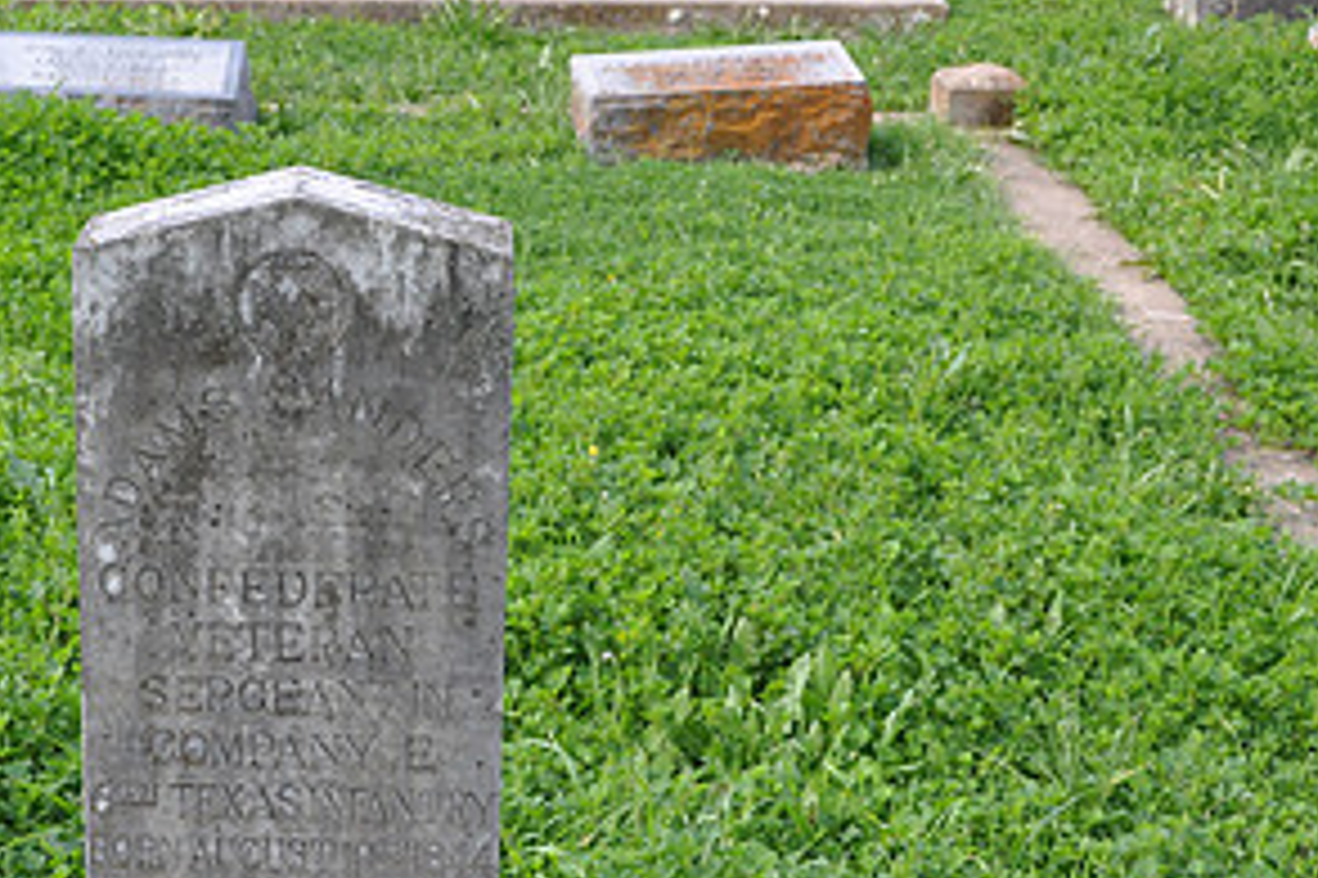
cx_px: 328
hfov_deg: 24.2
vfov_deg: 16.4
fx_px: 3037
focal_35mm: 83
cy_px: 583
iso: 200
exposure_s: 1/160
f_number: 6.3
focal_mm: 28
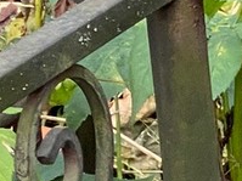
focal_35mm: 376
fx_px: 2627
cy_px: 192
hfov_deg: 4.9
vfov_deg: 3.9
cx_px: 815
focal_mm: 6
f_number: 2
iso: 80
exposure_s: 1/122
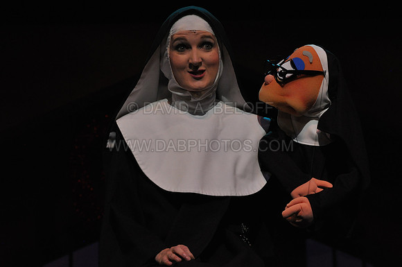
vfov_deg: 9.9
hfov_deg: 14.9
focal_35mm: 138
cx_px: 201
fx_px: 1539
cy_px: 134
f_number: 7.1
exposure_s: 1/400
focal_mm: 92
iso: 1600
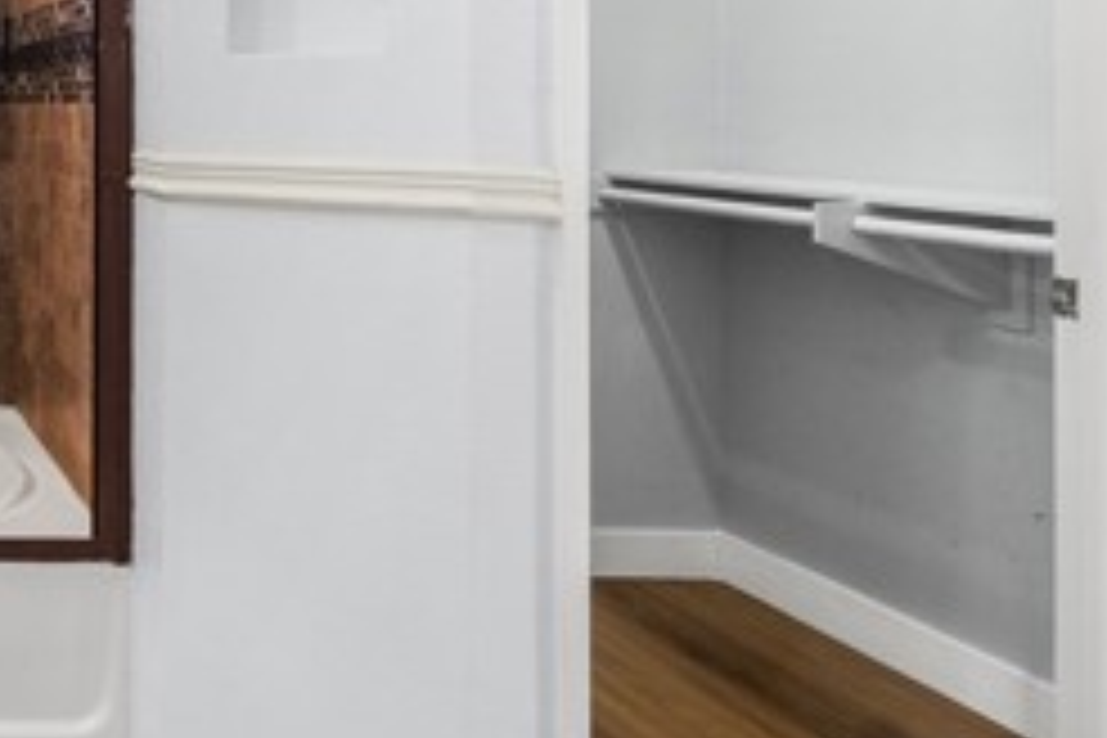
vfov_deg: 33.0
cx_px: -194
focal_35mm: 39
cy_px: 117
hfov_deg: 38.2
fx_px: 1199
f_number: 7.1
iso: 100
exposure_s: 1/3
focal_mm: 10
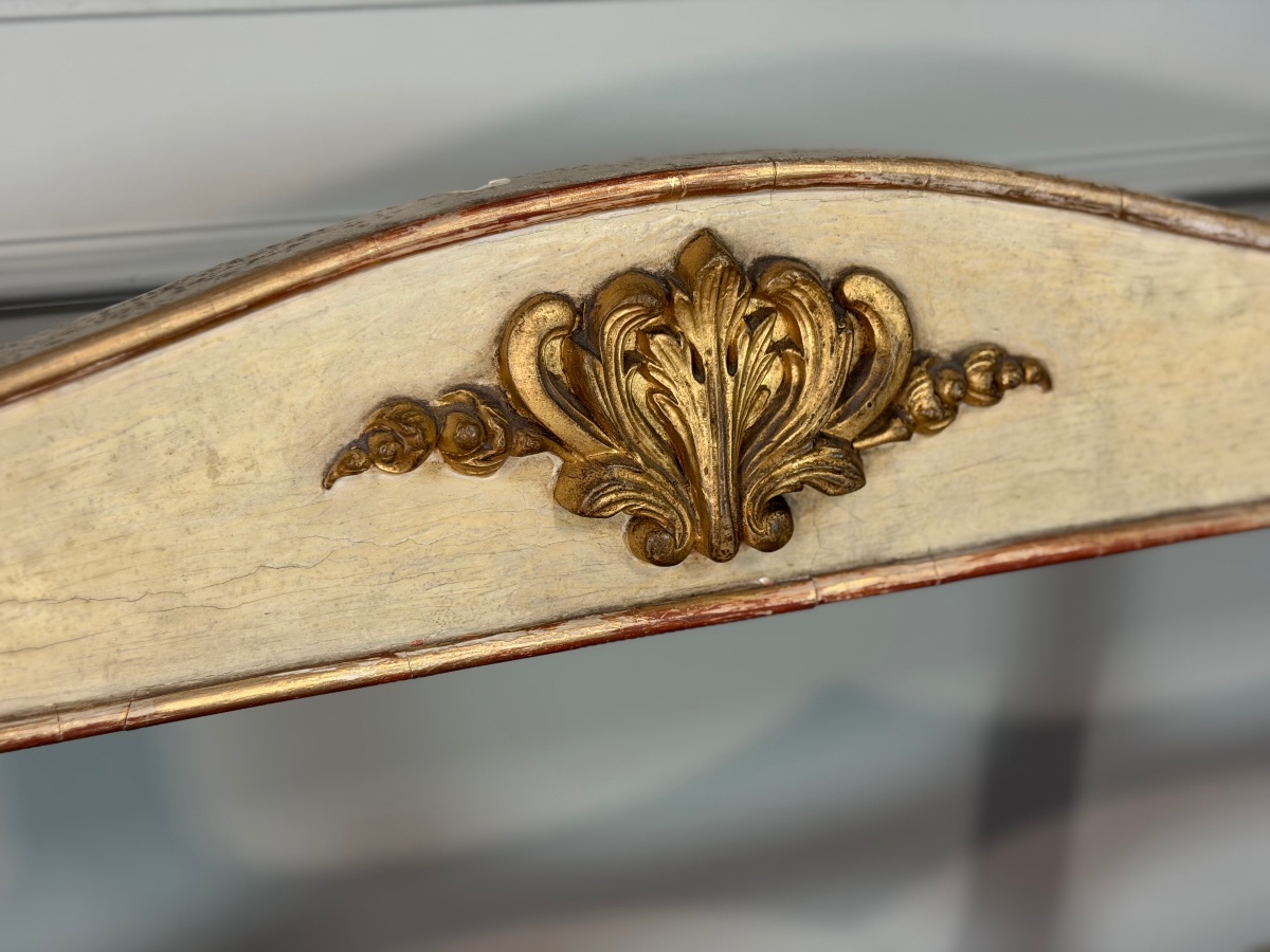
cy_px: 476
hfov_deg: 39.7
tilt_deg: -23.4
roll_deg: -0.5
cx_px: 635
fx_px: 1761
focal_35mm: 48
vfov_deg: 30.3
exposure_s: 1/50
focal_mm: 6.76
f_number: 1.78
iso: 160
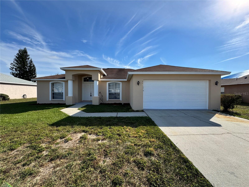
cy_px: 94
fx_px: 101
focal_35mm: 14
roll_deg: -0.4
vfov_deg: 85.7
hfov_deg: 102.1
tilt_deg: -0.6
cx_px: 124
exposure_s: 1/1880
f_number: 2.2
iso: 50
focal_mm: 2.22
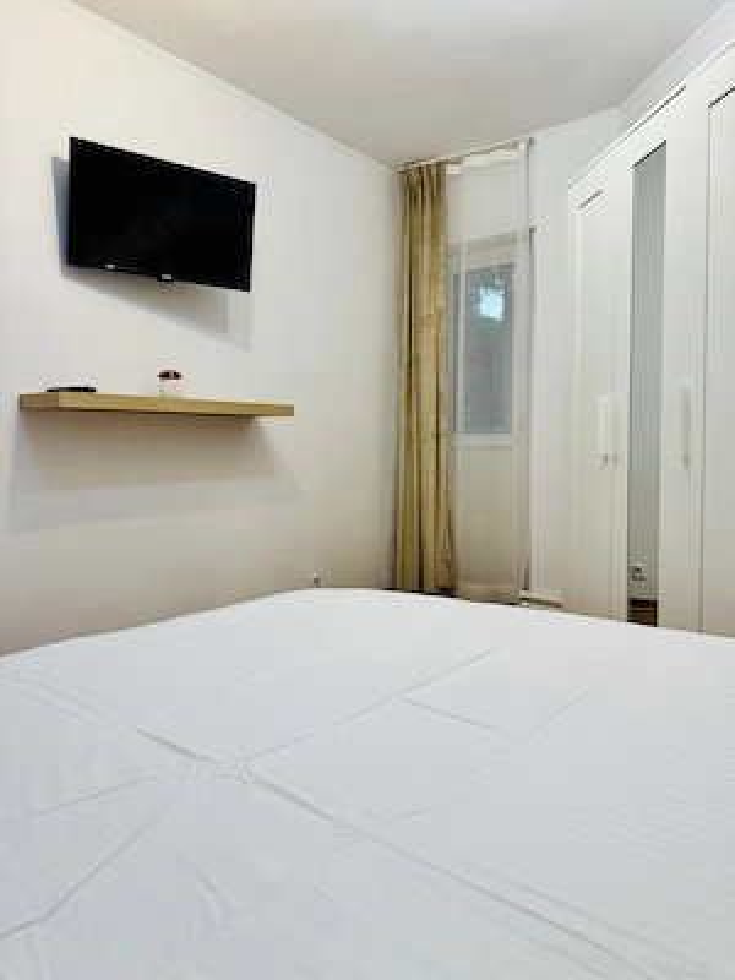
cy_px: 490
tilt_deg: -2.9
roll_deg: +0.1
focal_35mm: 24
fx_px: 679
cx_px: 368
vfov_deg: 71.6
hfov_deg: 56.8
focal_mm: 6.76
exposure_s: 1/100
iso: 64
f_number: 1.78
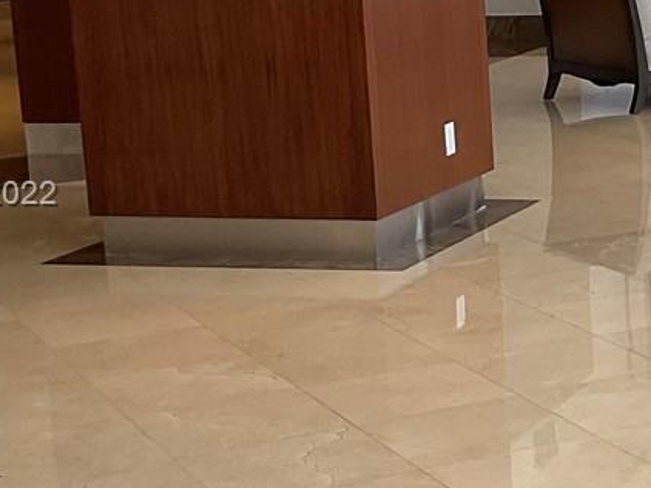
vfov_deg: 13.4
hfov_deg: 17.0
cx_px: 798
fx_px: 2068
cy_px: 196
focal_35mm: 110
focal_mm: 3
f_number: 1.8
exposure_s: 1/122
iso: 40
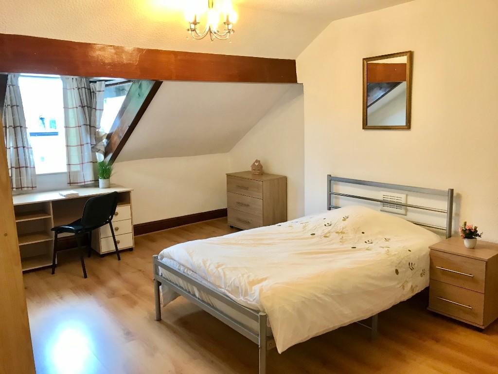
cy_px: 187
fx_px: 403
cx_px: 249
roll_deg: +1.2
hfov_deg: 63.4
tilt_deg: -9.1
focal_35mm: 28
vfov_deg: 49.7
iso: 40
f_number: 1.8
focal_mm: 3.99
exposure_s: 1/25
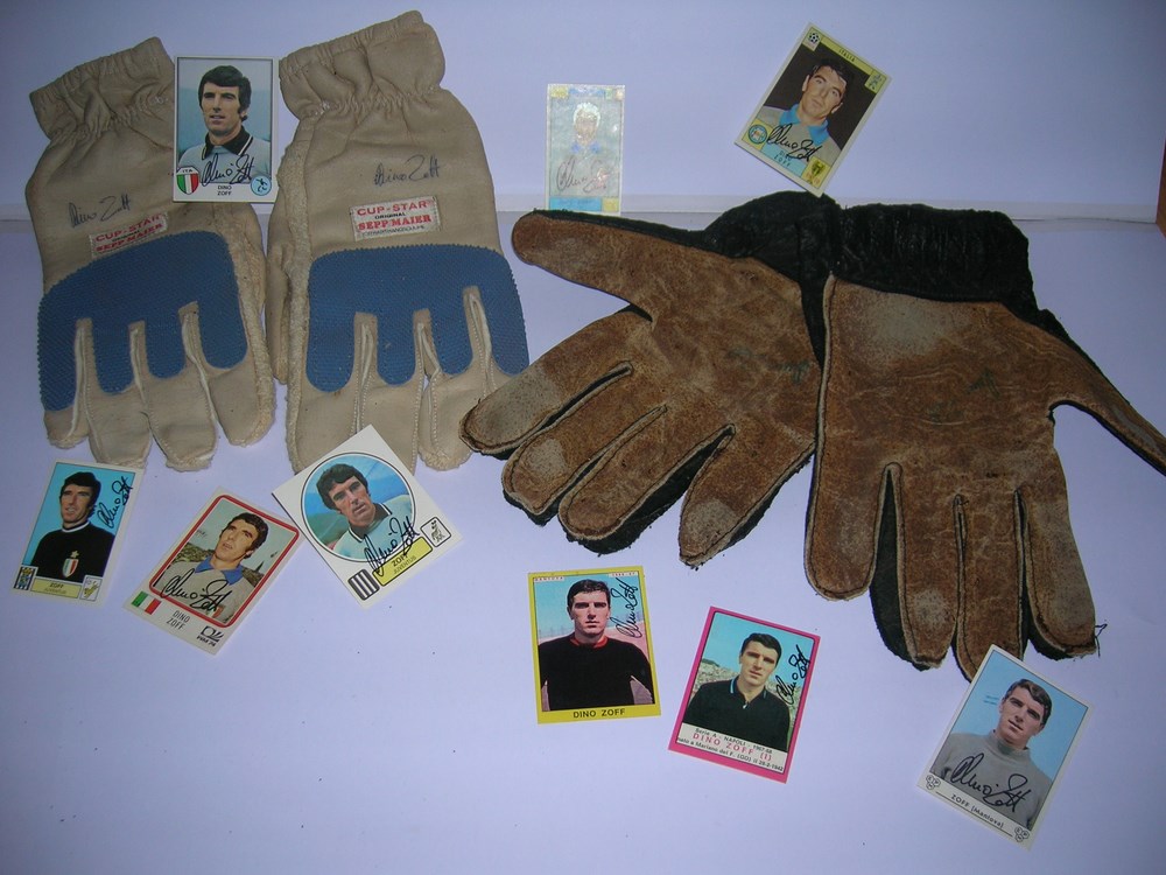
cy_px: 438
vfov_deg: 41.8
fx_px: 1145
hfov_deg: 54.0
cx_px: 583
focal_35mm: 34
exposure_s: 1/60.1
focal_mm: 5.7
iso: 50
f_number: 2.9
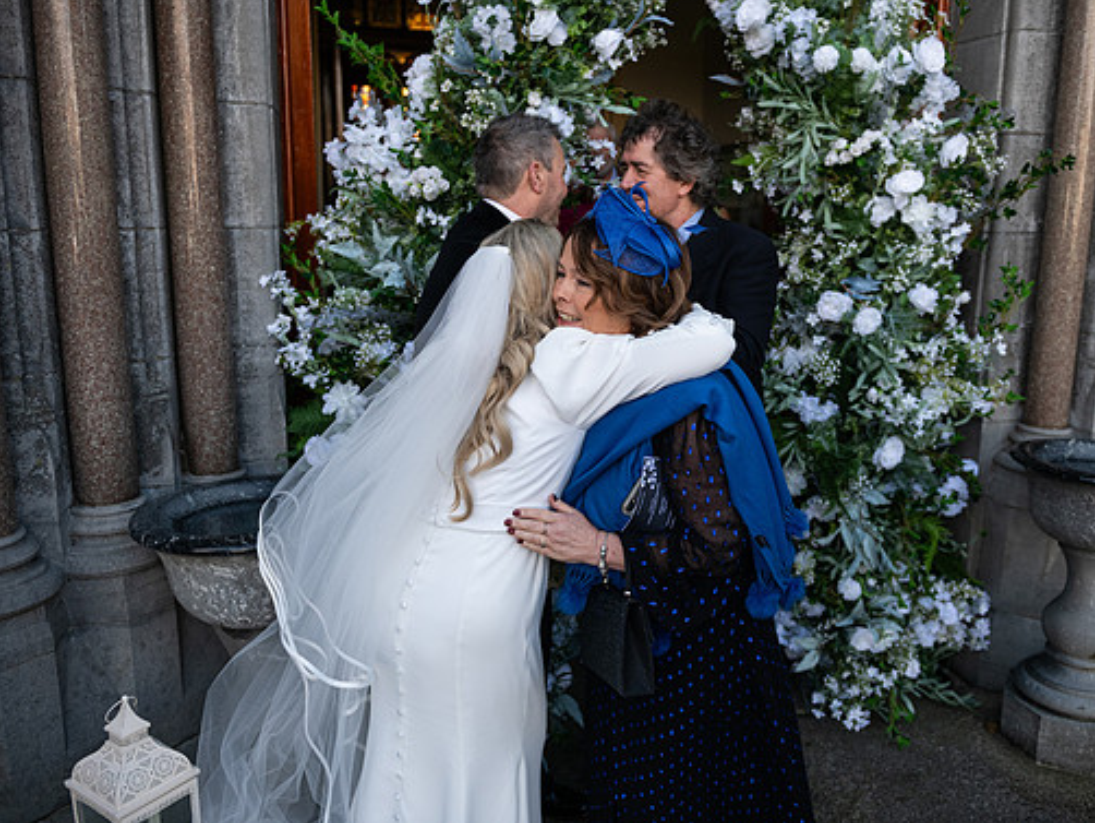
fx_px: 949
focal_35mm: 30
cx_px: 595
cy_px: 405
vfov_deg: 46.8
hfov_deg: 59.8
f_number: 3.5
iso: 500
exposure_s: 1/1600
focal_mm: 27
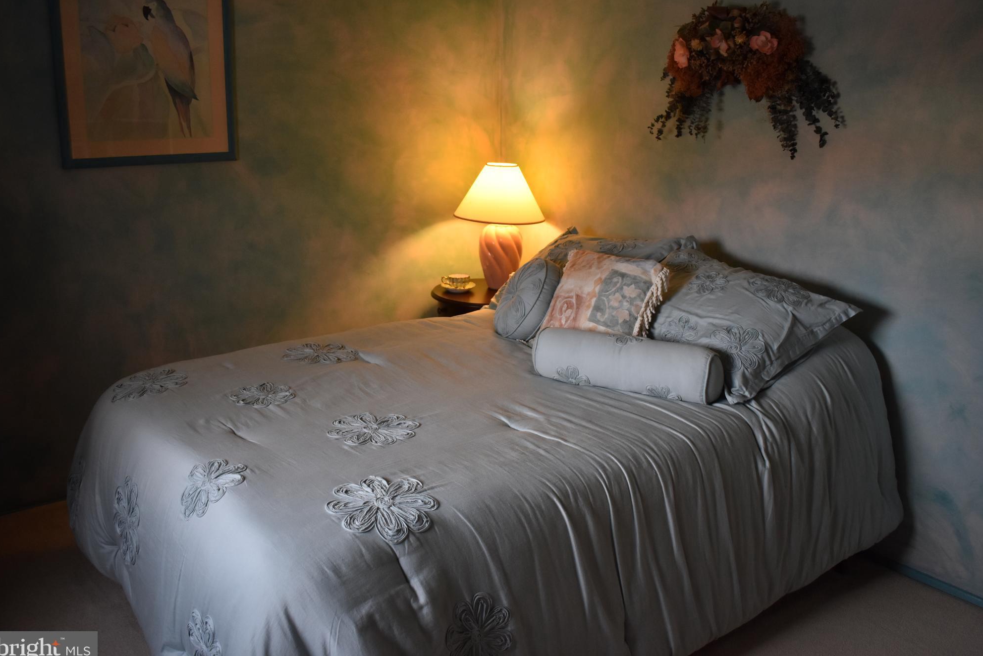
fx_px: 888
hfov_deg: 57.9
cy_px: 329
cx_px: 495
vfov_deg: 40.5
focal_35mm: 33
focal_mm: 21
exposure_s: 1/250
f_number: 3.8
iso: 800
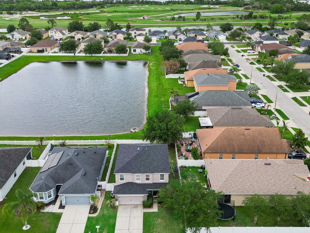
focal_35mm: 36
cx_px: 152
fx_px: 322
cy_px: 107
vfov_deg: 39.6
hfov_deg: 51.4
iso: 200
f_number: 1.7
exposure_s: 1/1500
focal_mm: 6.7
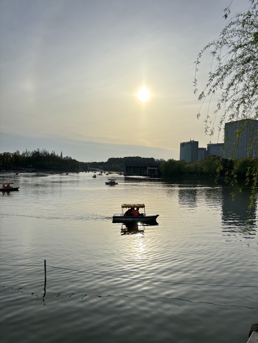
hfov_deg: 53.1
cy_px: 172
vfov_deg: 67.3
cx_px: 129
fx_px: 258
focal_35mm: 26
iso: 50
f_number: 1.6
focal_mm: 5.96
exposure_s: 1/9091
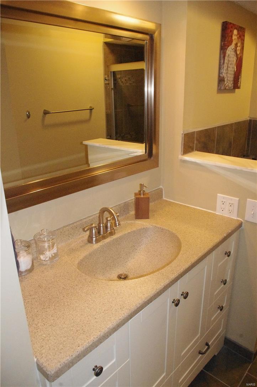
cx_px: 128
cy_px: 194
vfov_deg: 67.4
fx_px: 290
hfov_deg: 47.8
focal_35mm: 27
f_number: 7.1
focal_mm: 18
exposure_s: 1/180
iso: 6400
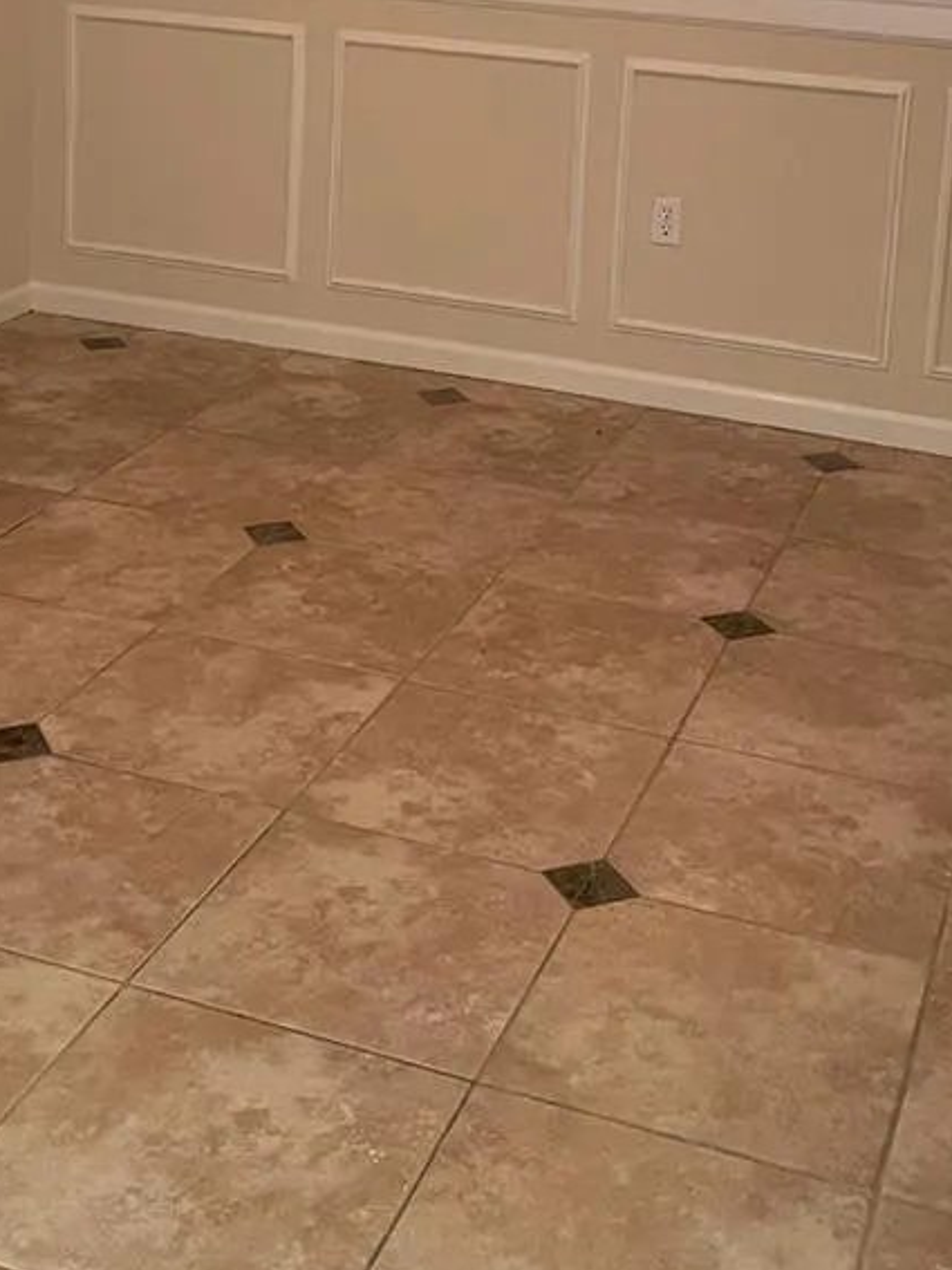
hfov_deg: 26.5
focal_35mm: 55
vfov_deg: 32.6
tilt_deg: -9.3
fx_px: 2018
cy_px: 52
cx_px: 457
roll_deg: -3.1
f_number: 1.6
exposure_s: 1/40
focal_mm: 5.1
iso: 500
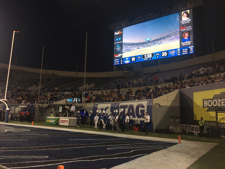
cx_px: 112
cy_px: 84
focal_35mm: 29
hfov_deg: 61.7
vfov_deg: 48.2
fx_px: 188
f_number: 2.2
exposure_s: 1/120
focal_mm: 4.15
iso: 25
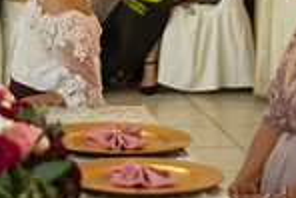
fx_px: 1613
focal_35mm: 196
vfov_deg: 6.9
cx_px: 98
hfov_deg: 10.5
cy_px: -107
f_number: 1.8
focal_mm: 50
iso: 1600
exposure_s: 1/60
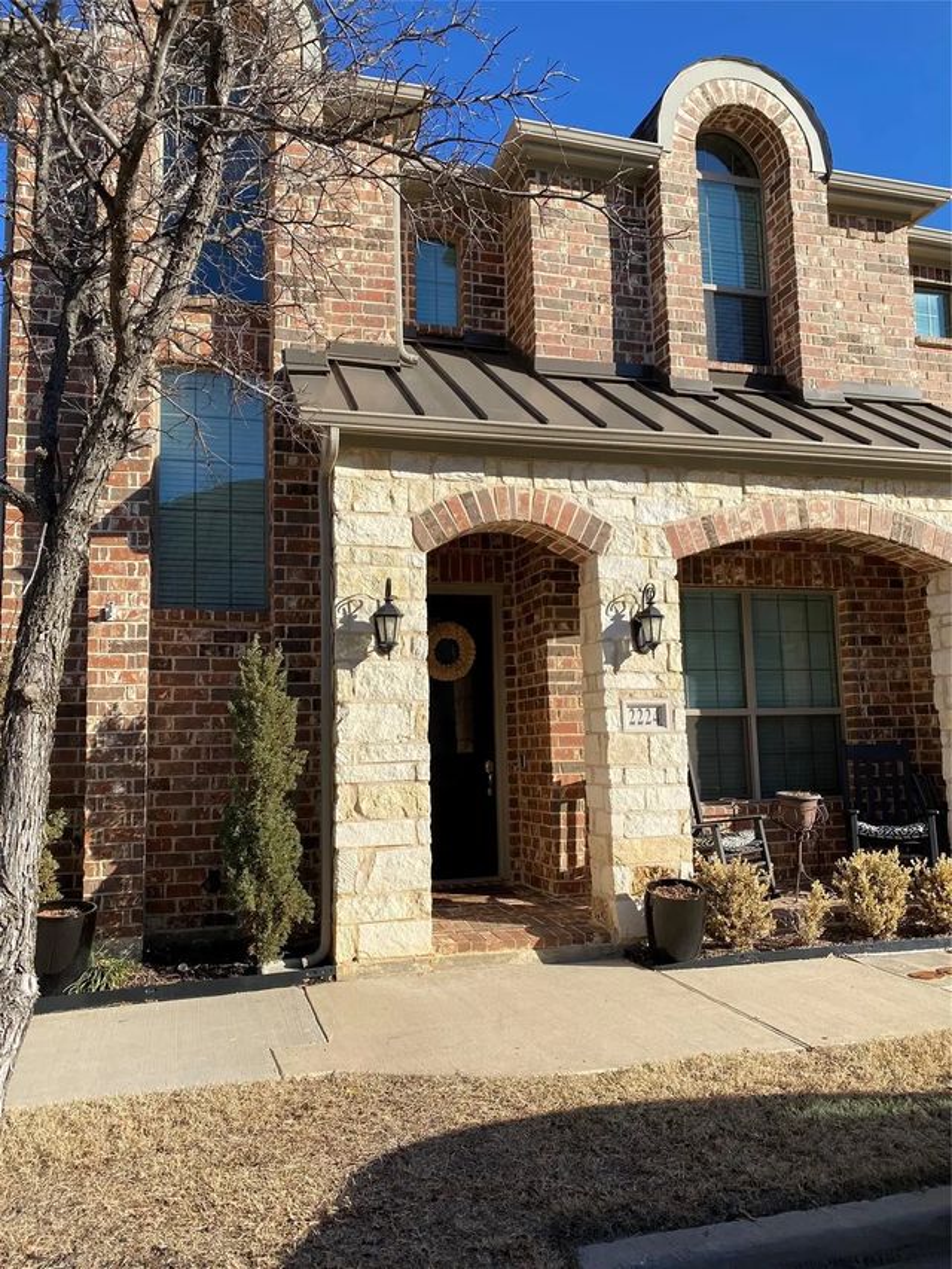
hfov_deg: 53.1
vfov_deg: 67.3
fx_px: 953
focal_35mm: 26
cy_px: 634
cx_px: 476
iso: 32
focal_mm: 4.25
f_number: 1.8
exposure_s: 1/2358
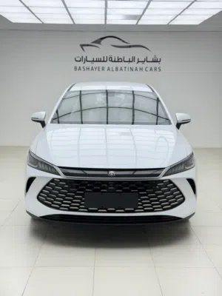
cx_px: 111
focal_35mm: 48
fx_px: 410
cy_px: 148
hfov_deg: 30.3
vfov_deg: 39.7
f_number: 1.78
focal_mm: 6.76
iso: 80
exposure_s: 1/259
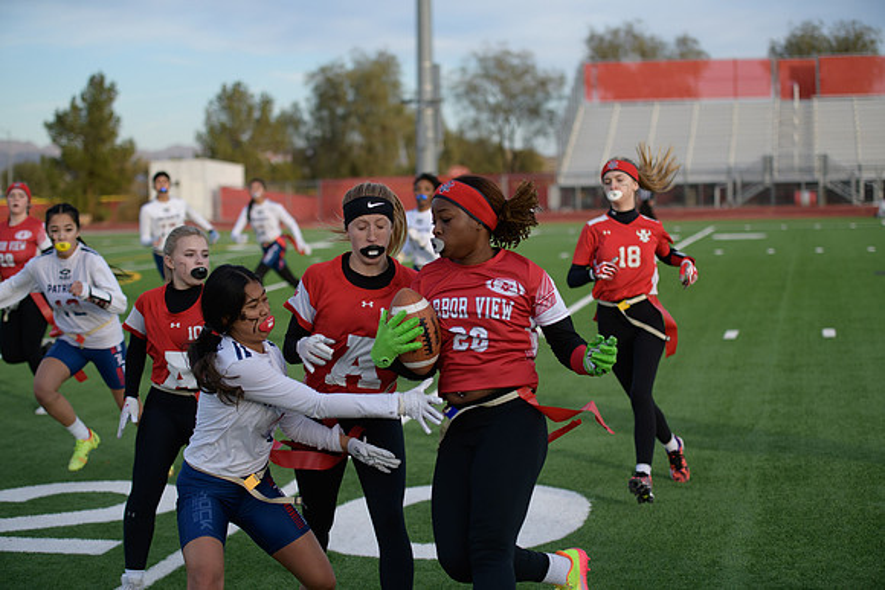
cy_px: 295
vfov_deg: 18.9
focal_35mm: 72
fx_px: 1770
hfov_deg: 28.1
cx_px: 442
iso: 640
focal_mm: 72
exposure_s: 1/4000
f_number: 2.8
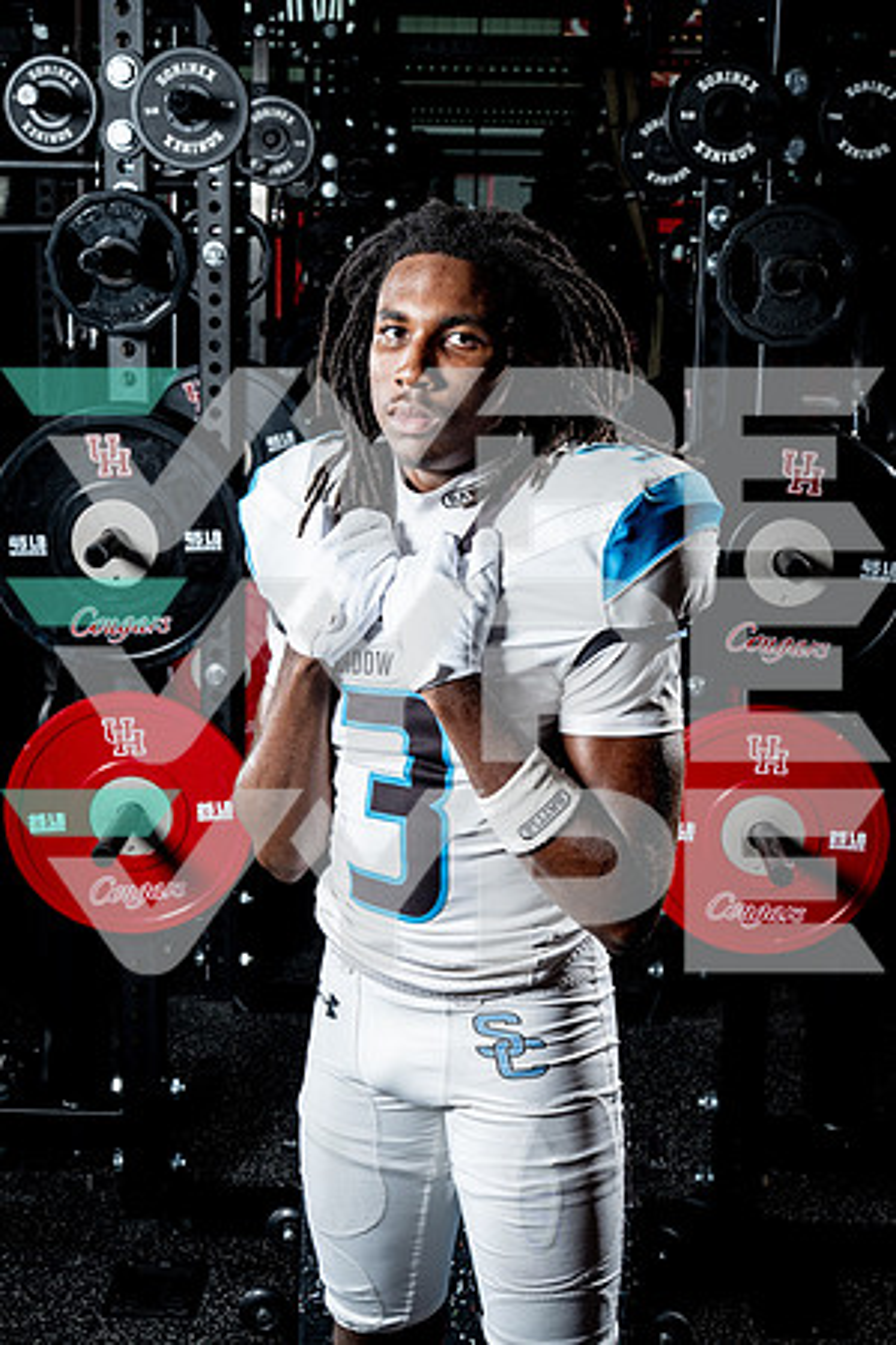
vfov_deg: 38.2
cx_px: 448
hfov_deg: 26.0
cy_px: 672
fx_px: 1941
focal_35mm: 52
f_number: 9
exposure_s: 1/250
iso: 640
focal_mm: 52
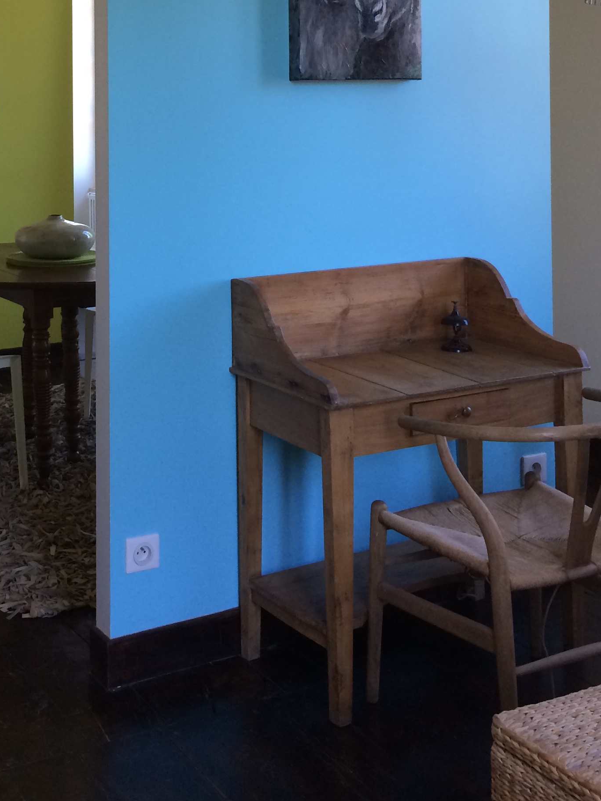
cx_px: 162
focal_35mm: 52
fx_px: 1204
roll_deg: +1.5
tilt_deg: -2.6
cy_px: 98
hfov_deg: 27.7
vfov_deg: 35.0
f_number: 2.2
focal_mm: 4.15
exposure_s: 1/33
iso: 64
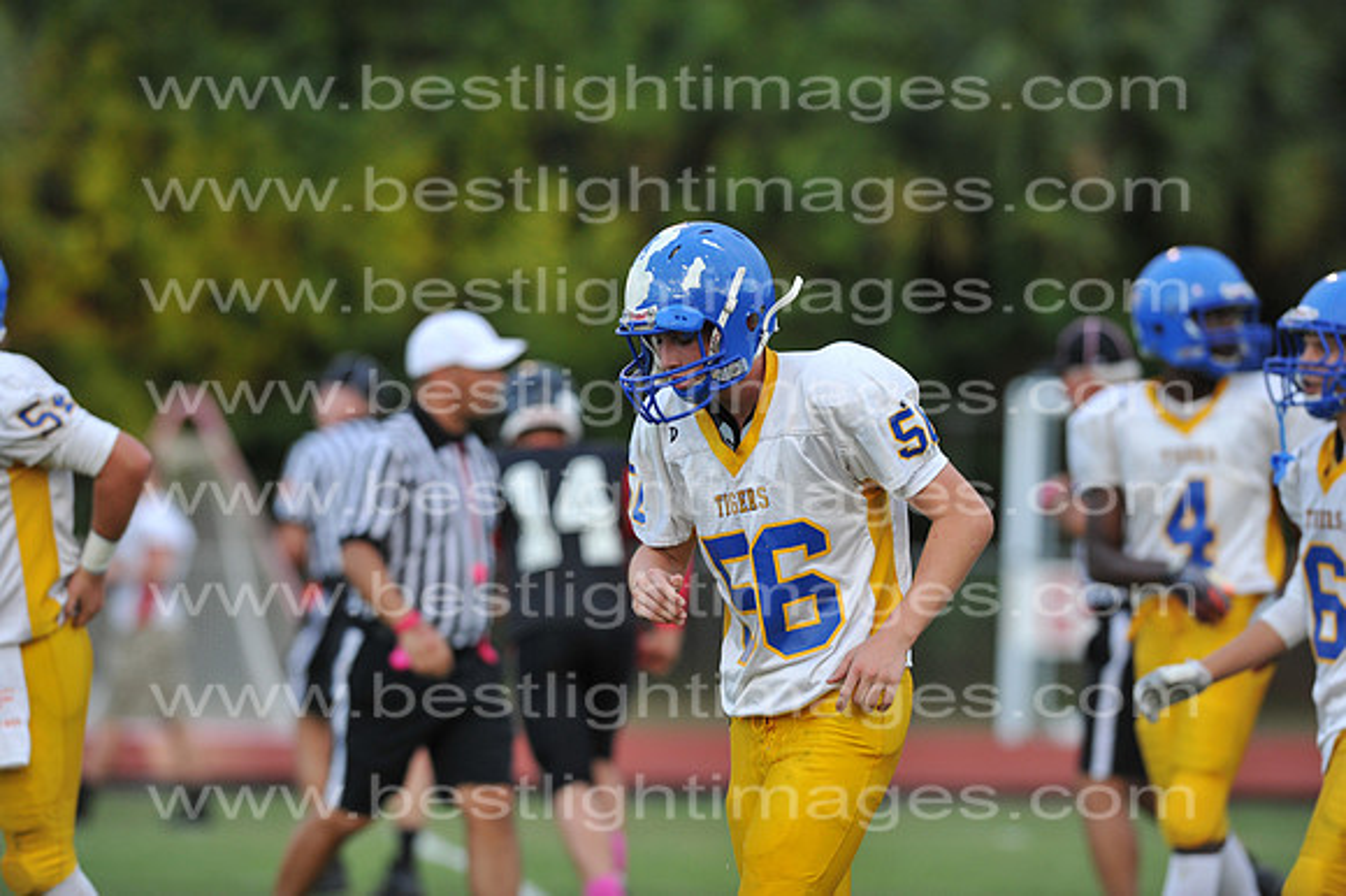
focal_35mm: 300
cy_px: 448
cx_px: 673
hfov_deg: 6.9
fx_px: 11210
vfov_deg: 4.6
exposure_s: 1/640
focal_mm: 300
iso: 1250
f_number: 4
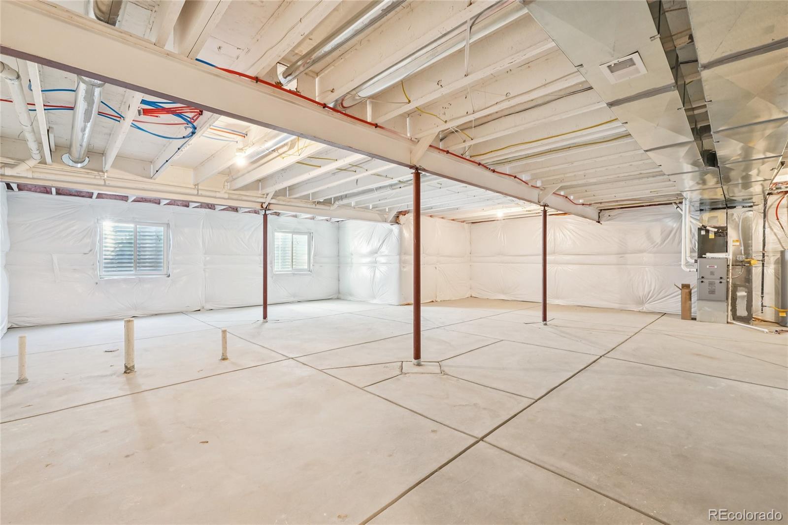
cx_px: 394
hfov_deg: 100.4
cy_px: 262
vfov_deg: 77.3
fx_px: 328
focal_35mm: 15
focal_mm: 10
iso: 800
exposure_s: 1/2
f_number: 8
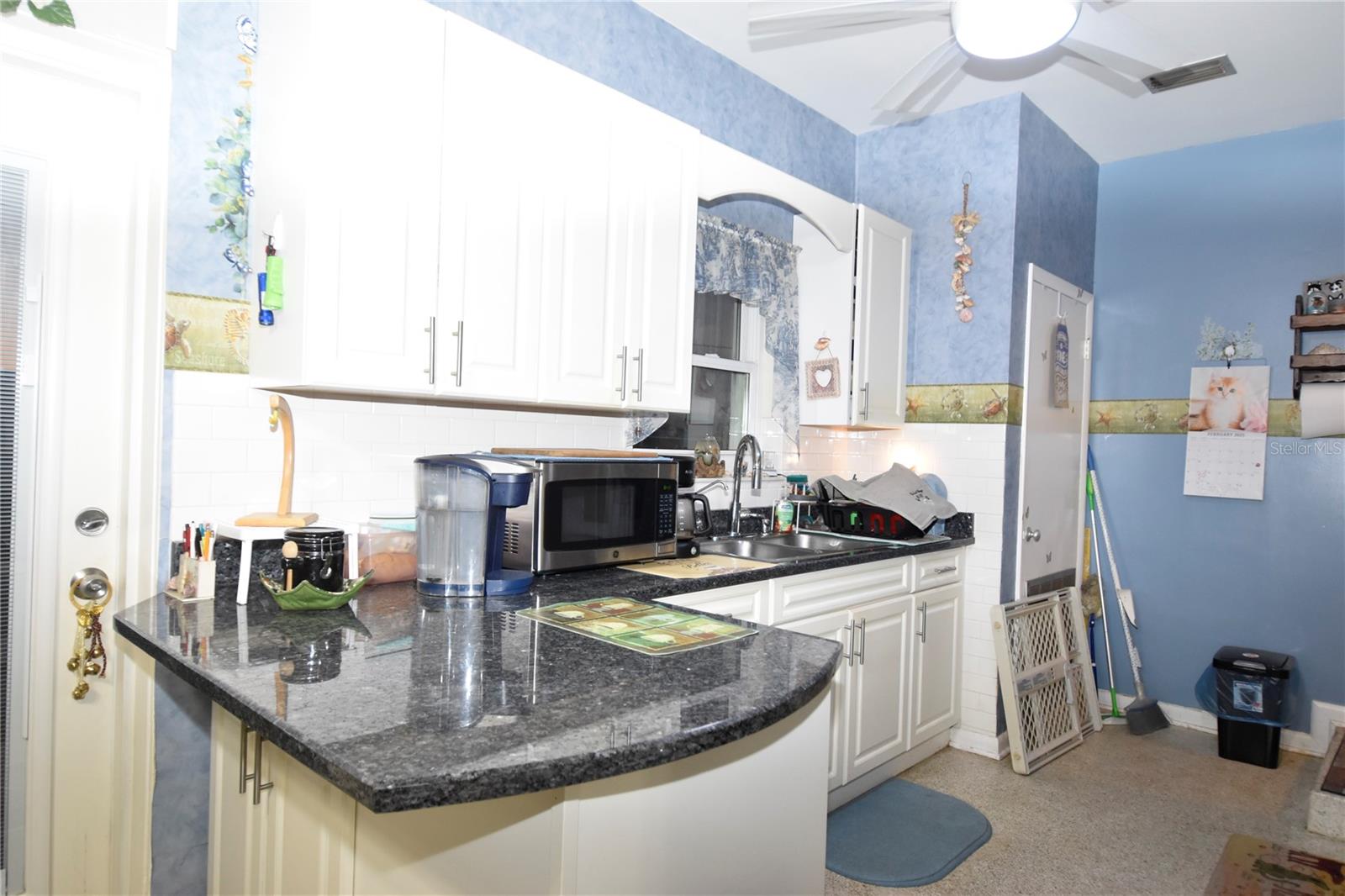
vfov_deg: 59.5
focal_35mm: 21
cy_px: 448
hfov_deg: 81.2
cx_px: 672
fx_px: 784
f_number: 4
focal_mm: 14
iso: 1000
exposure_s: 1/60
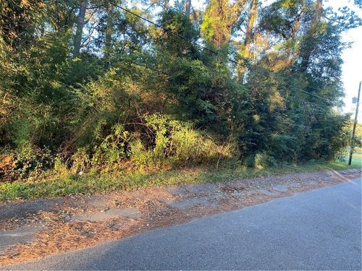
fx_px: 272
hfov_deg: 67.3
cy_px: 136
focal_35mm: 26
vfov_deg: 53.1
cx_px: 181
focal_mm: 4.25
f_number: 1.8
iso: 100
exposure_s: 1/121
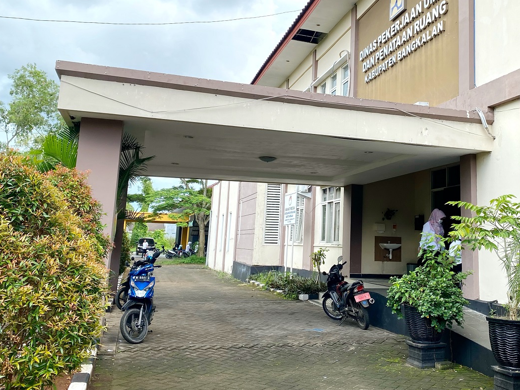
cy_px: 143
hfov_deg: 48.2
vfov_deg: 37.5
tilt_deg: +9.1
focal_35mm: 38
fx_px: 571
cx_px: 342
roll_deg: -2.0
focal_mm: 4.25
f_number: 1.8
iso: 32
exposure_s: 1/417
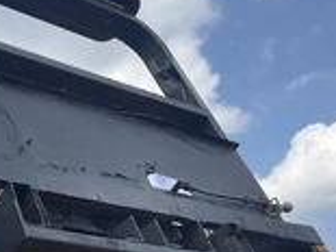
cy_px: 224
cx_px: -13
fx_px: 727
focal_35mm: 75
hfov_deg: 24.6
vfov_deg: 19.3
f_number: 1.8
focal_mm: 3
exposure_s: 1/1279
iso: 25
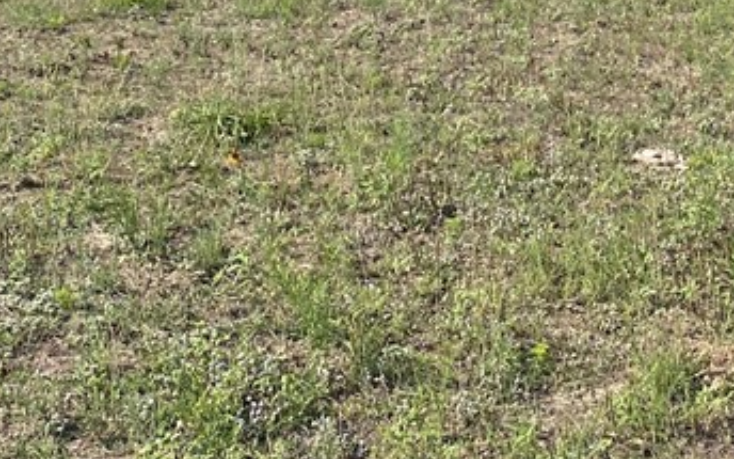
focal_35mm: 82
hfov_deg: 25.0
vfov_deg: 14.2
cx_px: 521
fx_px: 1640
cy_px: -354
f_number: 1.8
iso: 32
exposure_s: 1/3731
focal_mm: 4.25
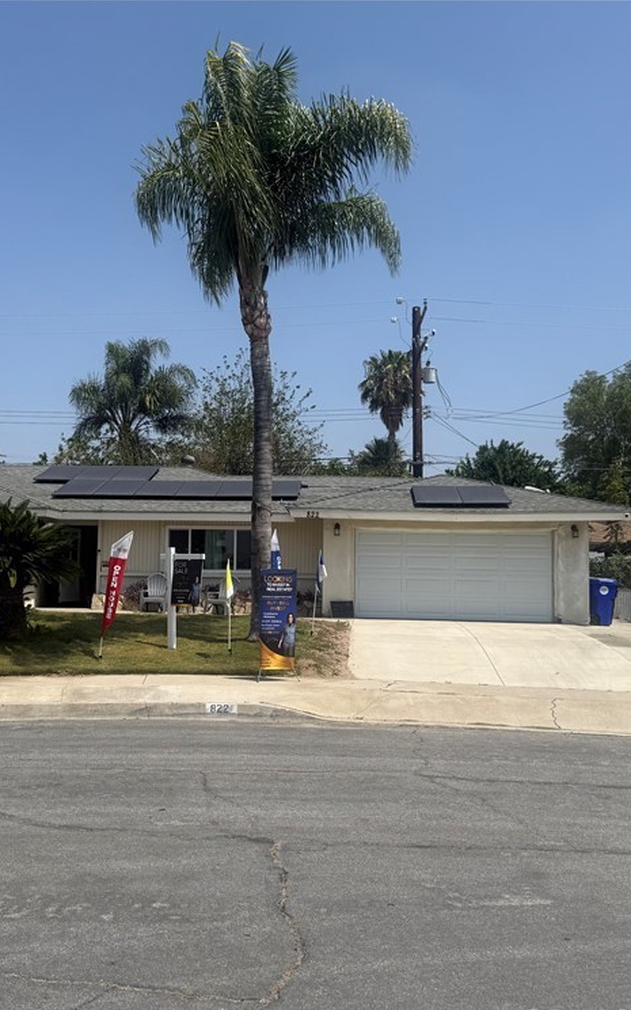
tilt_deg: +3.6
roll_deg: -1.8
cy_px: 520
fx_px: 963
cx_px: 269
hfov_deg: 36.2
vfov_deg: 55.3
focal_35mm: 35
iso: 80
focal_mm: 6.76
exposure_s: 1/6173
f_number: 1.78
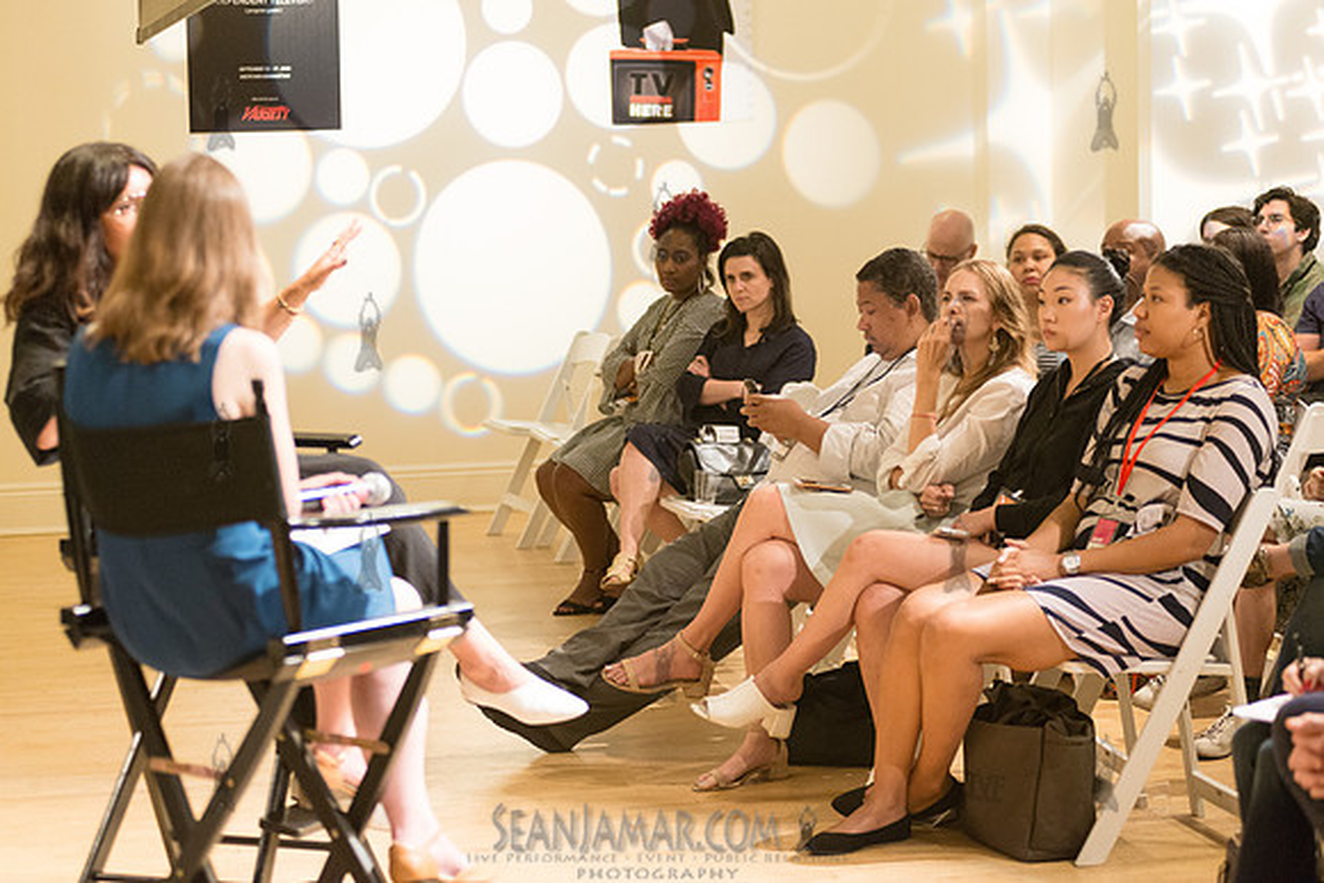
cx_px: 662
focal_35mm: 80
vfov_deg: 17.1
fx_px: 2943
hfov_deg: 25.4
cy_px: 442
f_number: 2.8
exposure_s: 1/200
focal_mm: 80
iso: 4000
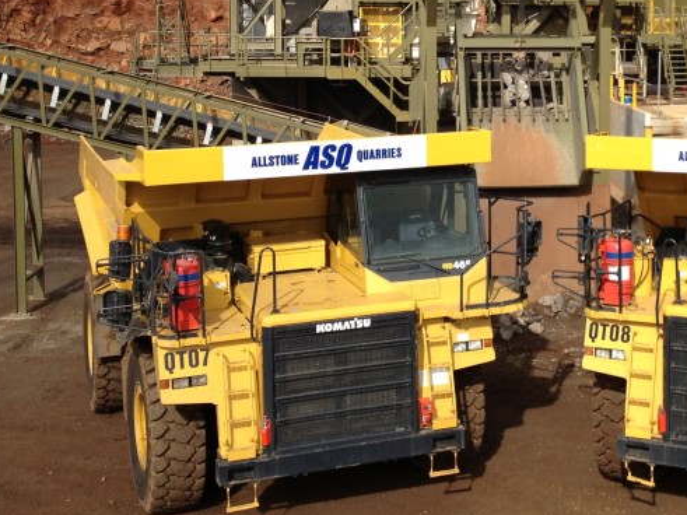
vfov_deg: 19.9
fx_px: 1448
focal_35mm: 73
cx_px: 520
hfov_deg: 26.3
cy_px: 95
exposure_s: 1/1623
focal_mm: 4.28
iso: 50
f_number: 2.4
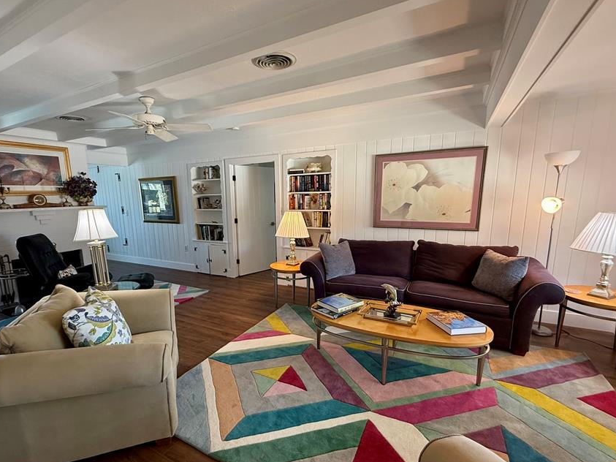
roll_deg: +1.6
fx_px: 302
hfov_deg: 90.9
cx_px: 284
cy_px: 251
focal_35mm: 17
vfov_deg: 74.6
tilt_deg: -10.5
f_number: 2.2
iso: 200
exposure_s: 1/60
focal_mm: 2.22
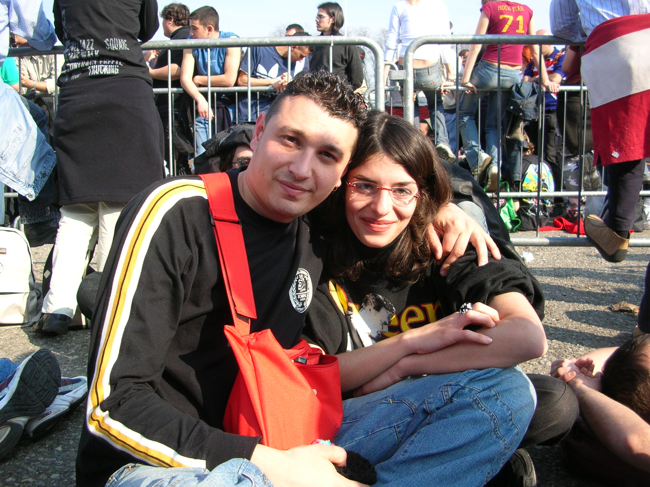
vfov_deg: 40.6
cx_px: 325
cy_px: 244
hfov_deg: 52.7
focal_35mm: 35
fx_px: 657
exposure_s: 1/370
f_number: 2.8
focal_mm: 5.8
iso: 50
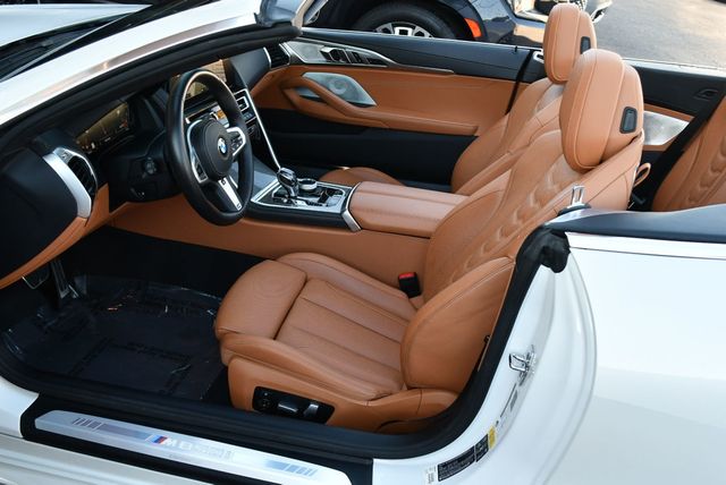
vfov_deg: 36.9
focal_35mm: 36
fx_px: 727
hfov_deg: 53.1
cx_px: 363
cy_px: 242
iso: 400
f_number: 4.5
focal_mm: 18
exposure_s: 1/250
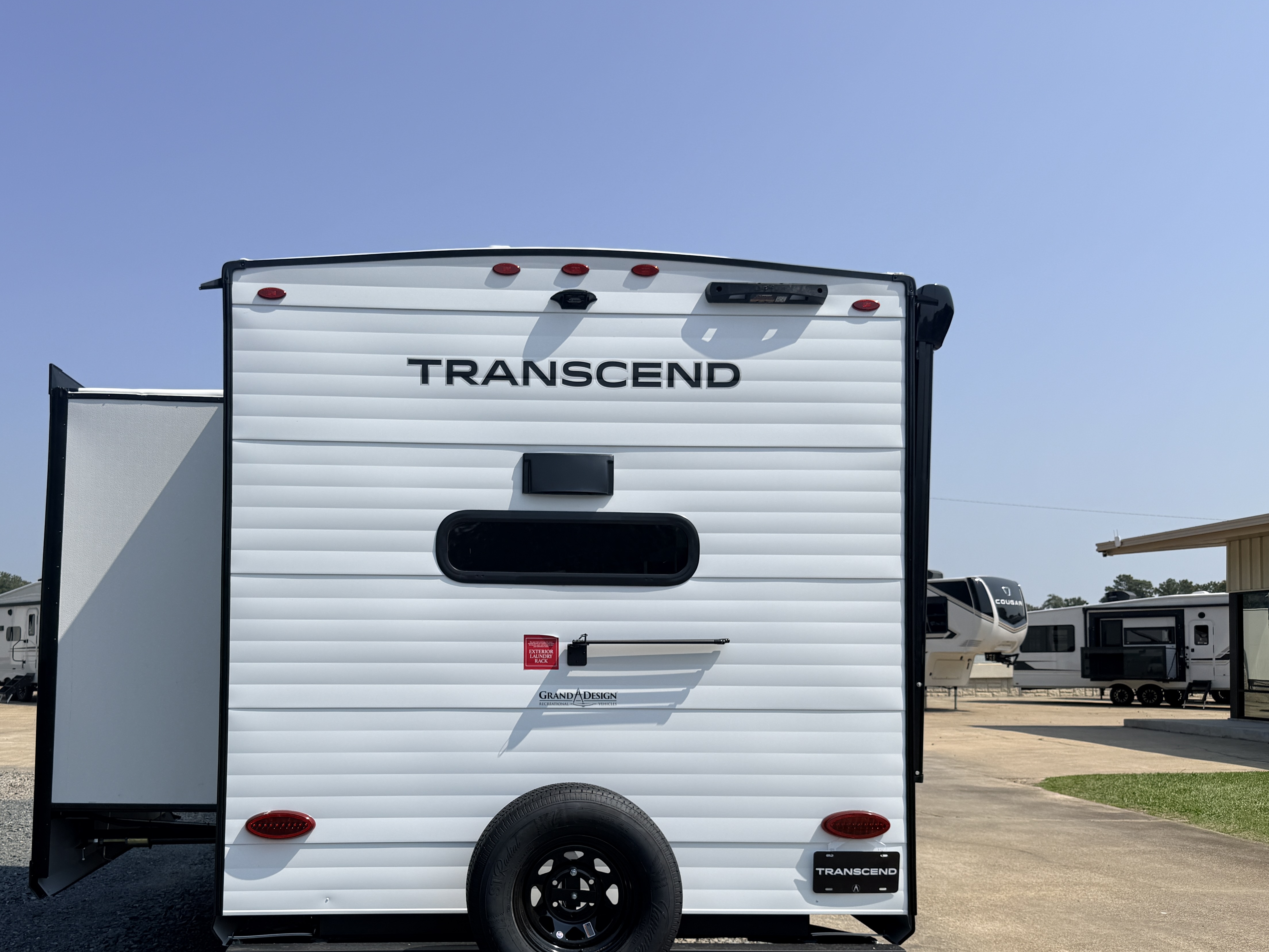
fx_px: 1137
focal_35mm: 31
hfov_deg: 57.8
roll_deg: -0.9
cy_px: 607
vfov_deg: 45.0
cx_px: 494
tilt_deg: +2.5
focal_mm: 6.76
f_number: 1.78
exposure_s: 1/7353
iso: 80
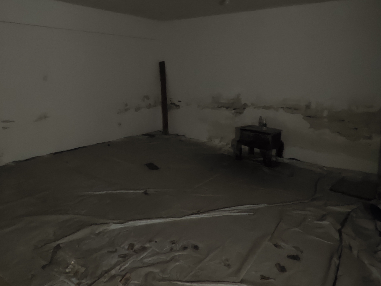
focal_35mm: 26
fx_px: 286
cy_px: 89
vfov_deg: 51.8
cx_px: 152
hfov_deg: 66.7
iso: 4000
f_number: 1.8
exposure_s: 1/12.5
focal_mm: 2.03
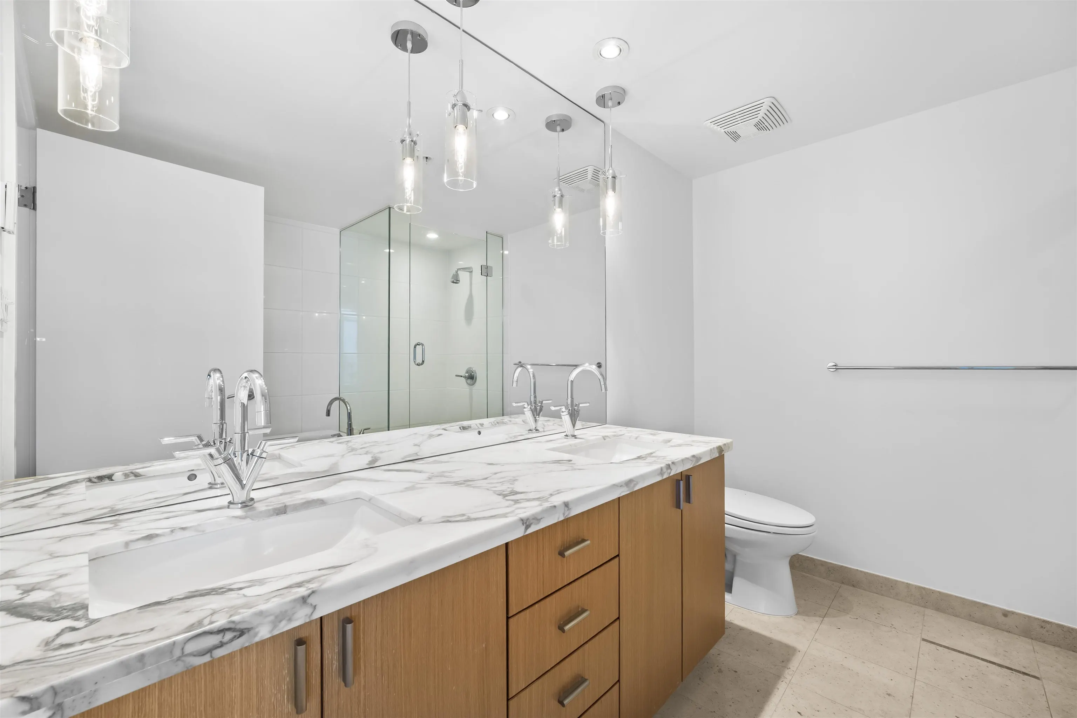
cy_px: 359
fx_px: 404
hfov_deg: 106.3
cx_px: 538
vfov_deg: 83.3
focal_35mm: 14
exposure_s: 1/1.67
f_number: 9
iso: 250
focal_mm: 9
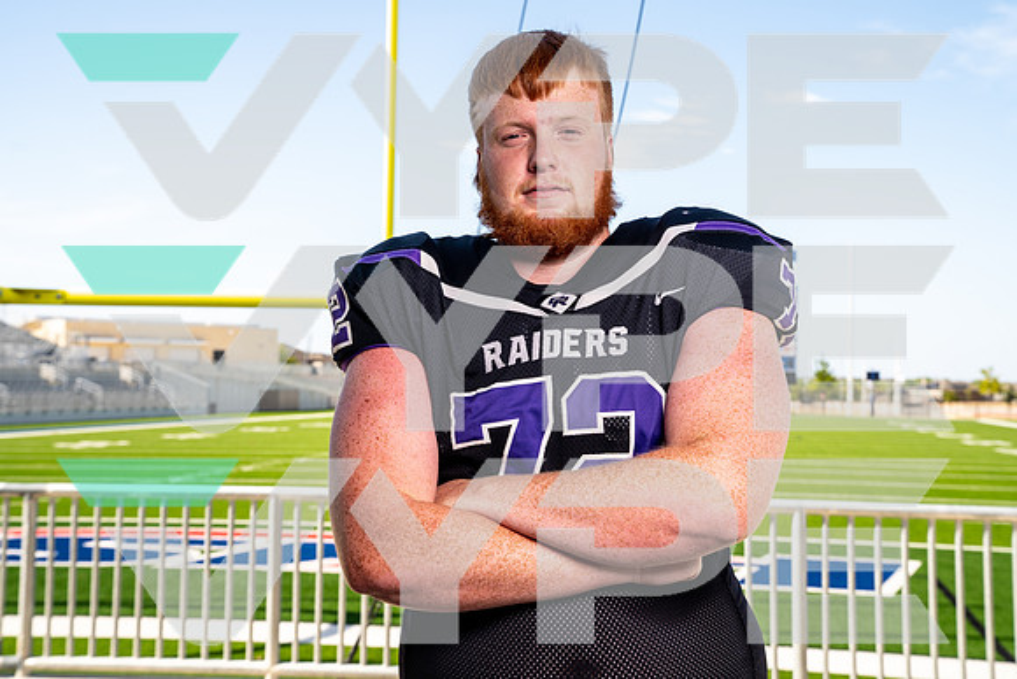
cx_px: 508
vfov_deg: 27.0
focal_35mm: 50
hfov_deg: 39.6
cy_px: 340
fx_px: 1413
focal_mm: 50
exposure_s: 1/125
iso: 100
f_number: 8
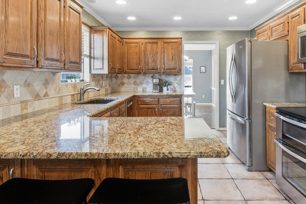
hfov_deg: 78.3
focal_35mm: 22
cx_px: 170
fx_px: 187
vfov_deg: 56.3
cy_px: 72
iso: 250
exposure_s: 1/20
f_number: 9
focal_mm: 10
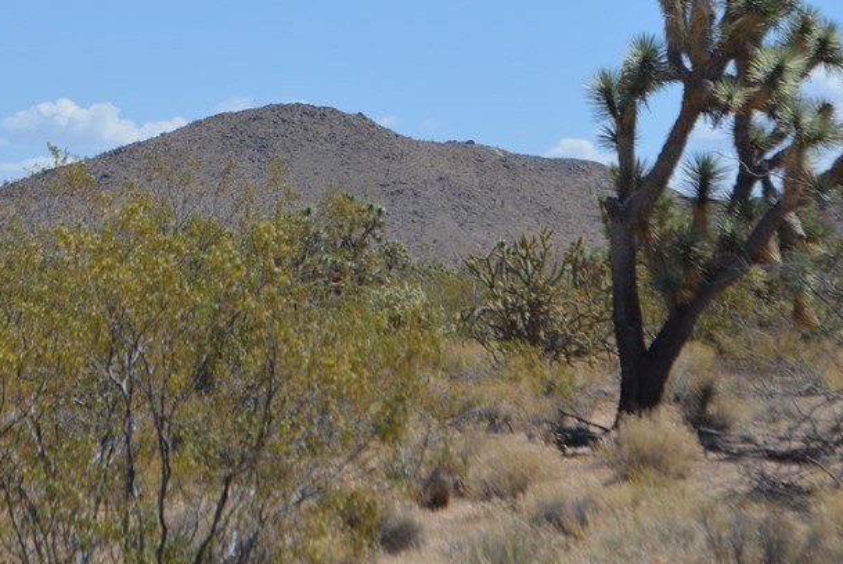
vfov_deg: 9.3
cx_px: 291
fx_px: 3442
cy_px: 123
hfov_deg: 13.9
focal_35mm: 147
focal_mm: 55
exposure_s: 1/2000
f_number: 7.1
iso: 400
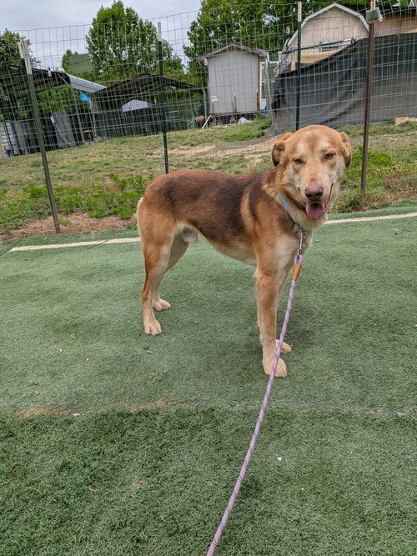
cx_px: 208
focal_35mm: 24
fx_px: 386
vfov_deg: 71.6
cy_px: 278
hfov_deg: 56.8
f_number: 1.7
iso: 27
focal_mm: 4.53
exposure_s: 1/1653
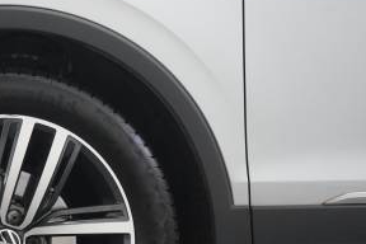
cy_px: 191
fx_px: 813
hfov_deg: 24.4
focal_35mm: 80
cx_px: 11
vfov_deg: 16.9
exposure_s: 1/200
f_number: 4
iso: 2500
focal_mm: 24
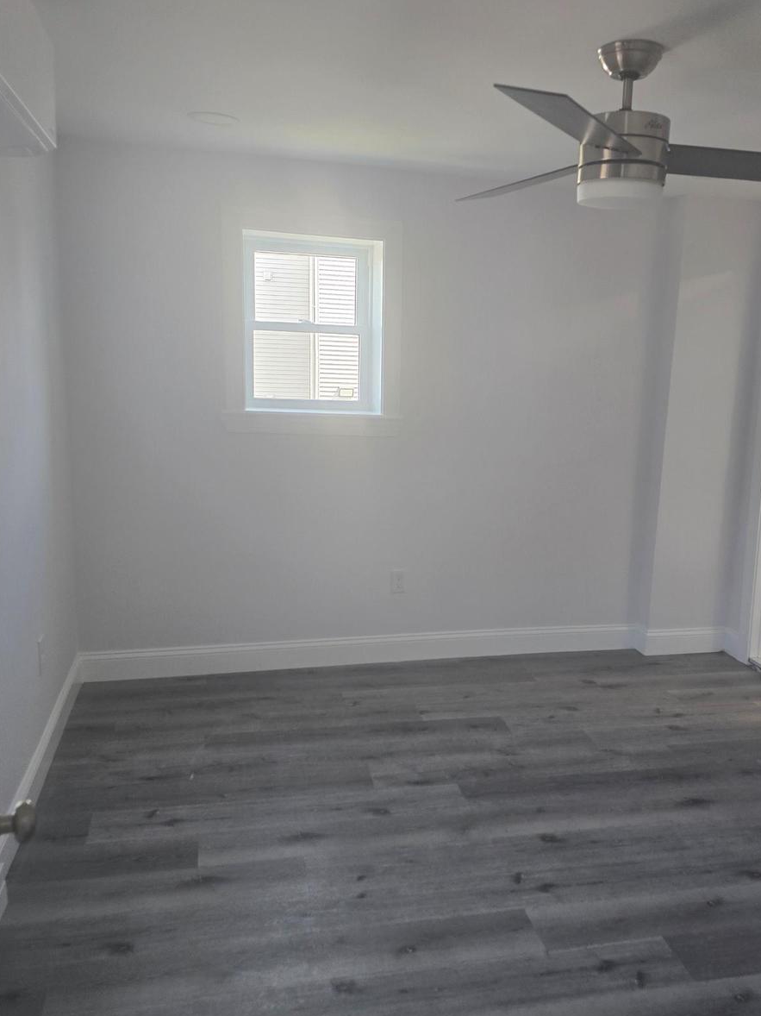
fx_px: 880
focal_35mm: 30
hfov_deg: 46.5
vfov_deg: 60.0
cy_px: 510
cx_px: 463
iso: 100
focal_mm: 6.3
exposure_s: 1/120
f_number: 1.7
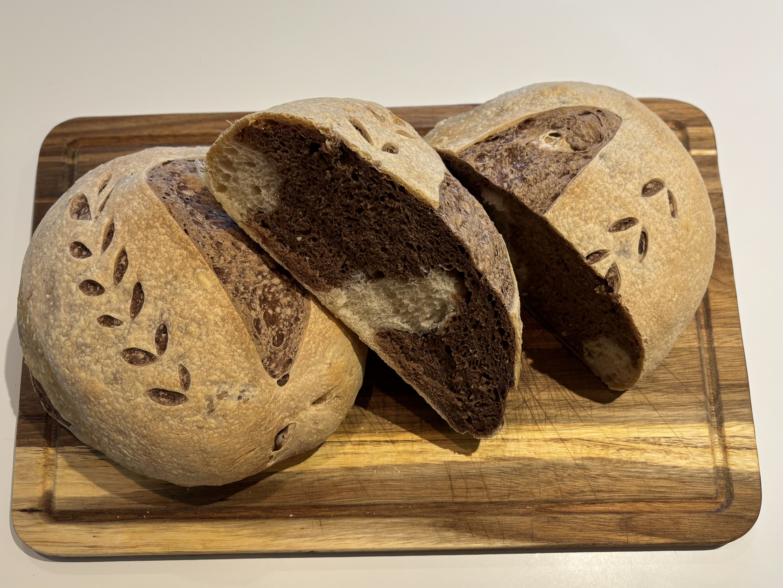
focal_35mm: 26
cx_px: 392
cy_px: 294
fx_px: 588
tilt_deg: -61.5
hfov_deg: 67.3
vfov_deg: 53.1
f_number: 1.6
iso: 80
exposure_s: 1/60
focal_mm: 5.96
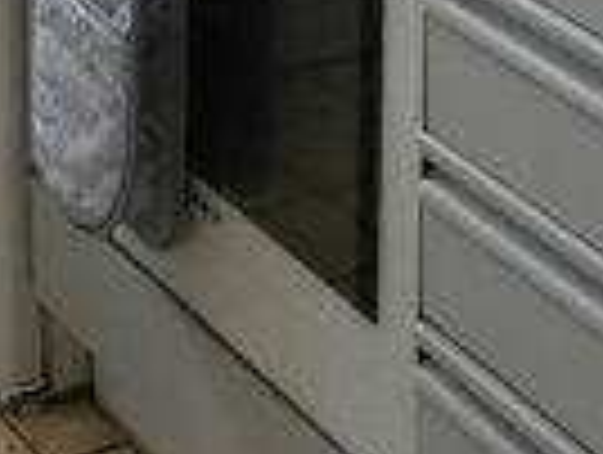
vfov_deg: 9.3
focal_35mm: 146
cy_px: -575
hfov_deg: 13.3
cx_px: -34
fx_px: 2548
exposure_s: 1/100
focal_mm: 3.6
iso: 80
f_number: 2.8
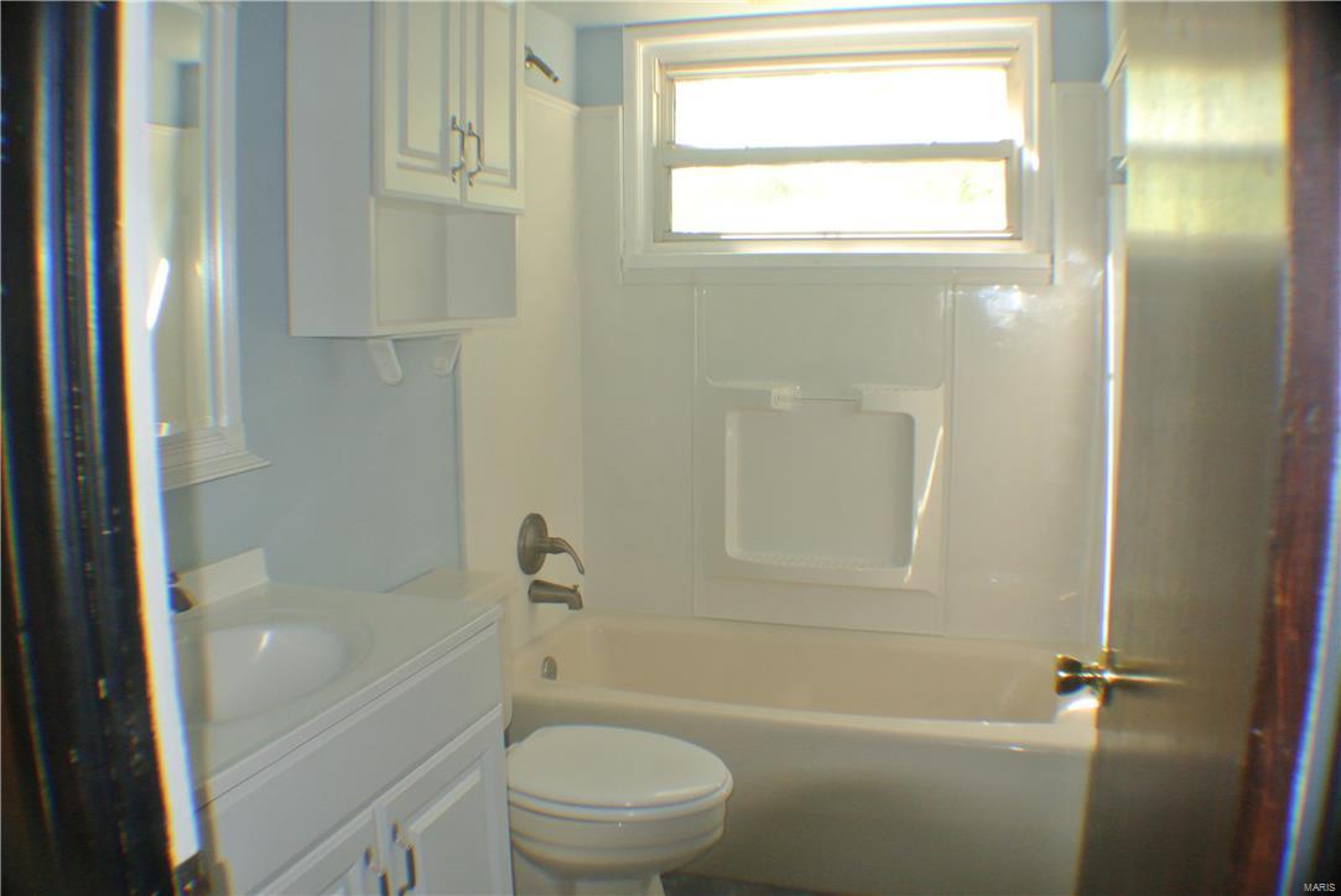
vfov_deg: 33.5
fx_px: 1491
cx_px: 670
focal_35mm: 40
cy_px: 448
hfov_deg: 48.4
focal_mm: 15.1
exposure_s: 1/60
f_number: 4.2
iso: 640
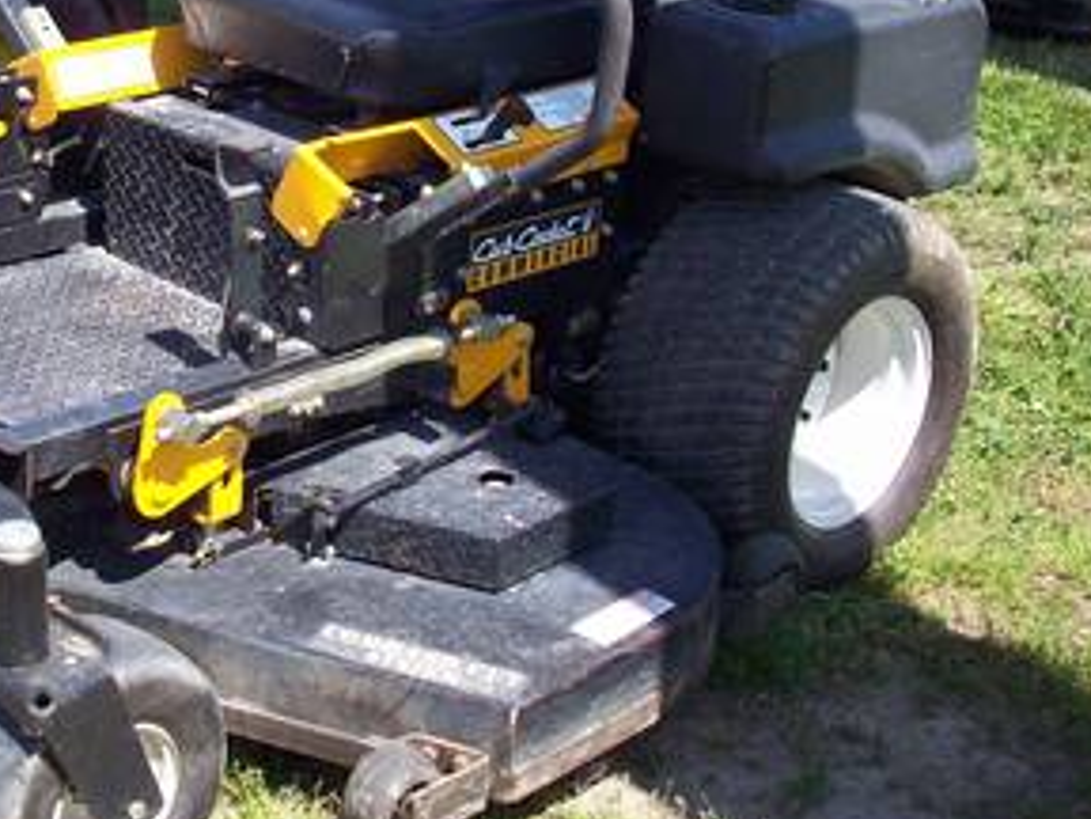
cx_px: 284
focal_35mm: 70
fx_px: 2206
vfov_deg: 20.9
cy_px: 254
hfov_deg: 27.4
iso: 80
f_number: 2.8
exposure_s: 1/601
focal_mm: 6.2
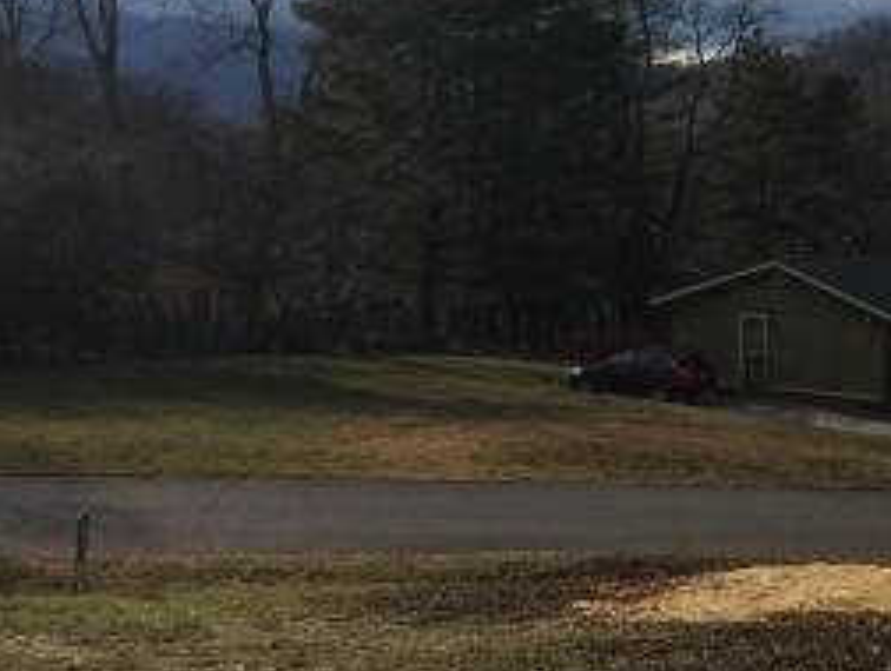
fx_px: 1779
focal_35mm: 69
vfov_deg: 21.0
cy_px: 102
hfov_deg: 25.7
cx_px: 1018
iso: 40
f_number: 2.2
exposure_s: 1/2740
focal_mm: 4.12
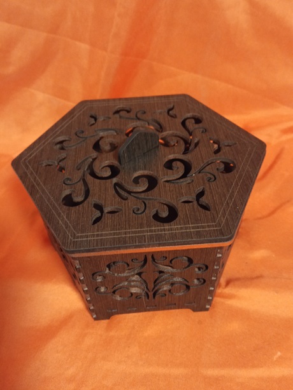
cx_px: 146
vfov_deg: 65.3
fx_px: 305
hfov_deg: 51.3
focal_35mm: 27
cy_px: 195
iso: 1250
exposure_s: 1/20
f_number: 1.8
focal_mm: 3.98
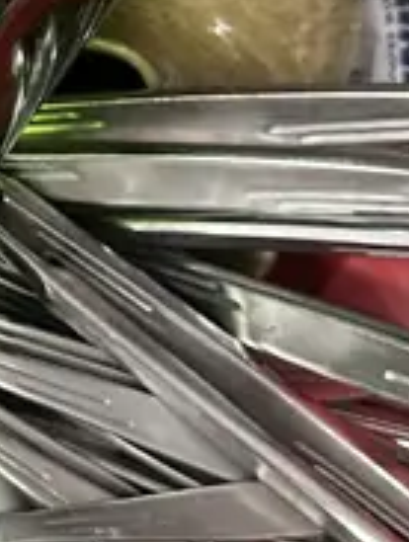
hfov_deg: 10.4
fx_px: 2104
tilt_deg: -83.7
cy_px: 86
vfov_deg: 14.6
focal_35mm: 134
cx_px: -362
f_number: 1.78
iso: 400
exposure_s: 1/50
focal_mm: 6.86
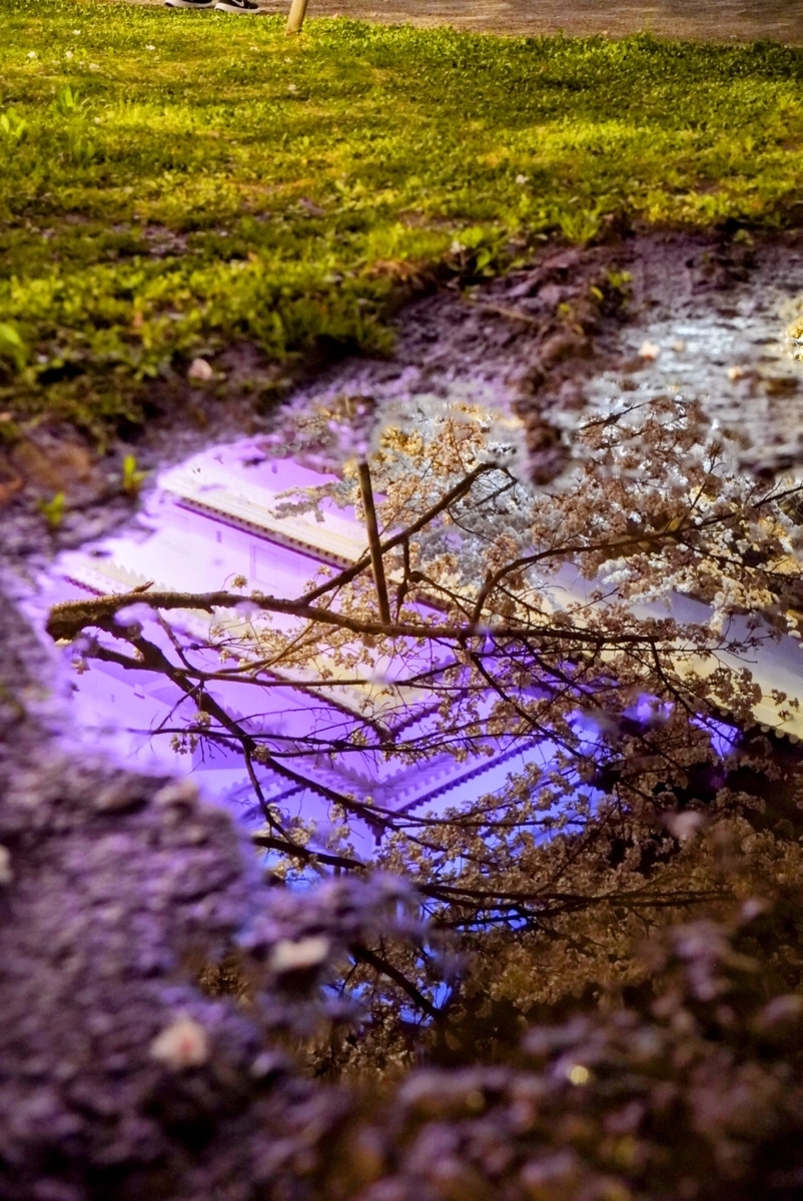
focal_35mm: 48
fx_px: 1603
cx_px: 402
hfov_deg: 28.1
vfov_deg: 41.1
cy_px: 600
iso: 12800
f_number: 2.8
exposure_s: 1/15
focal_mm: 32
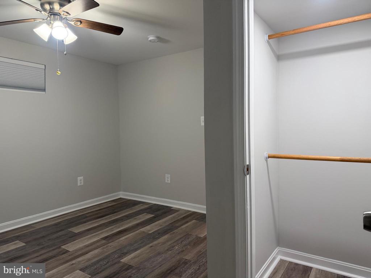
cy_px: 139
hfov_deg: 71.6
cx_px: 186
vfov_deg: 56.8
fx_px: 257
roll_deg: +1.7
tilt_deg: -2.1
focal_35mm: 24
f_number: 1.78
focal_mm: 6.76
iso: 160
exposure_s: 1/120
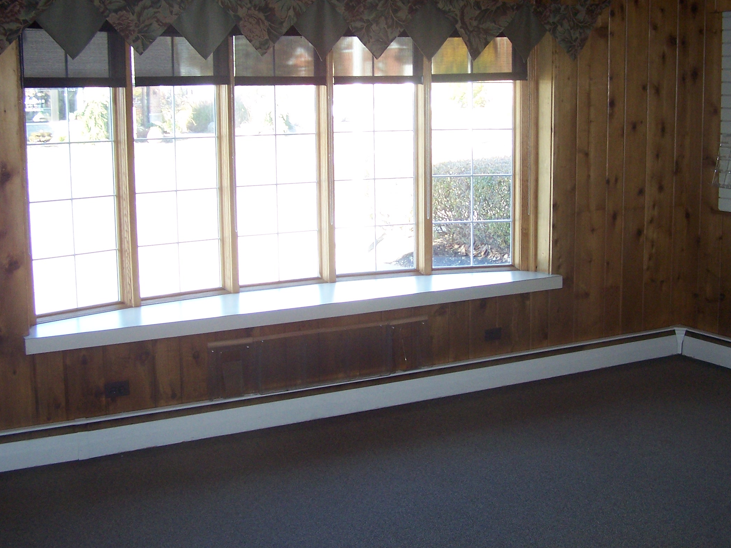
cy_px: 222
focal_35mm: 47
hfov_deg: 40.3
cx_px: 440
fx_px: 992
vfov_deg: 30.8
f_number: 2.8
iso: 140
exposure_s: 1/90
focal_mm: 6.3
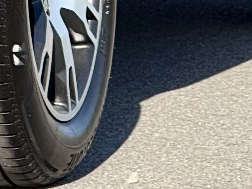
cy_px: -315
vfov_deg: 1.8
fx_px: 5831
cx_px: -287
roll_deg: +1.5
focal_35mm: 801
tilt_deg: -1.9
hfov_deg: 2.5
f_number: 2.8
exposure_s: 1/759
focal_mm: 15.66
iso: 50
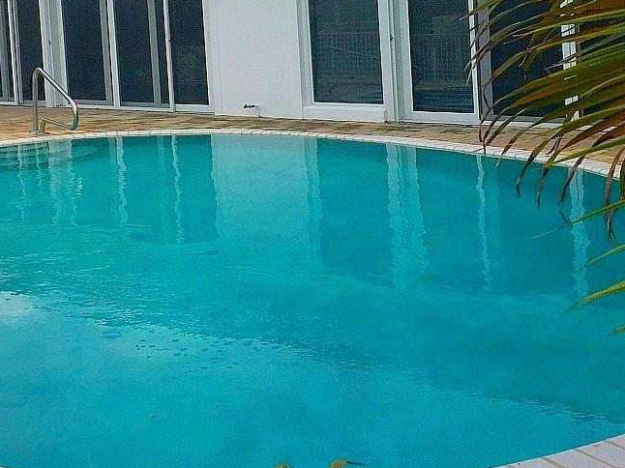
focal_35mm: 46
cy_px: 132
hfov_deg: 40.7
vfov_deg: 31.1
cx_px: 207
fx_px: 830
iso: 32
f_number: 2.2
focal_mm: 4.15
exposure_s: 1/2639
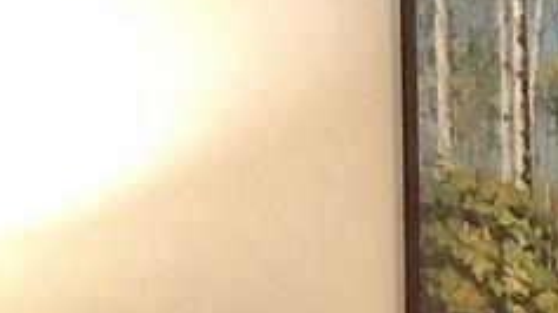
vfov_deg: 5.8
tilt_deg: -3.2
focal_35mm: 206
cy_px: 560
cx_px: 1568
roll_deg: -0.6
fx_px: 3046
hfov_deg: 8.9
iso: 100
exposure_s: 1/15
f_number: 1.8
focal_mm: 4
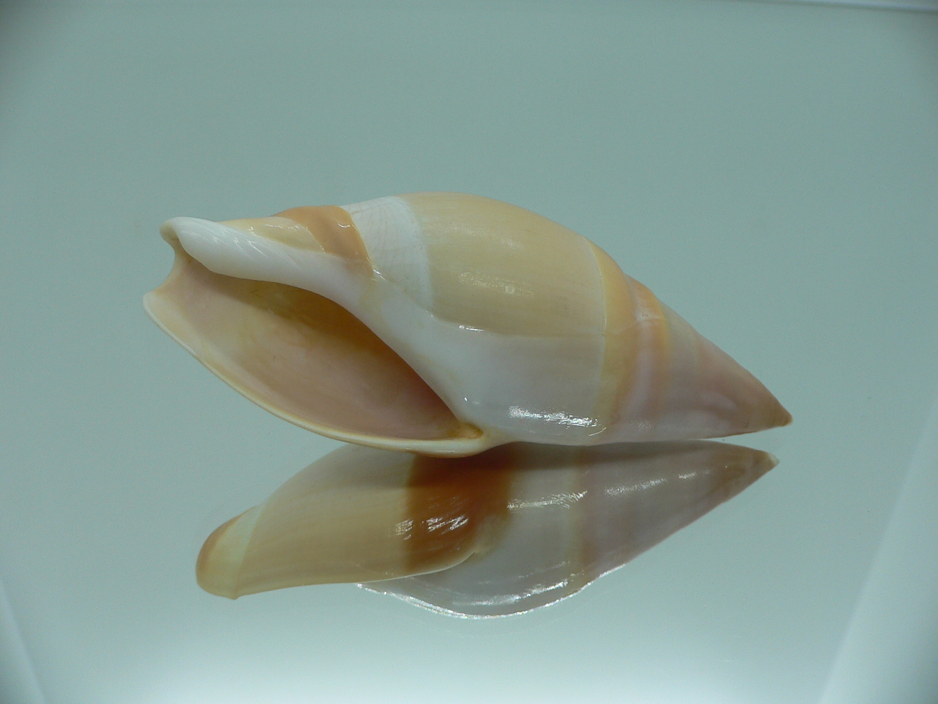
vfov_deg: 40.7
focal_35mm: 35
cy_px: 352
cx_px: 469
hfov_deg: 52.6
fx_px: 948
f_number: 2.8
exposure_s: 1/60
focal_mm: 4.6
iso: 80
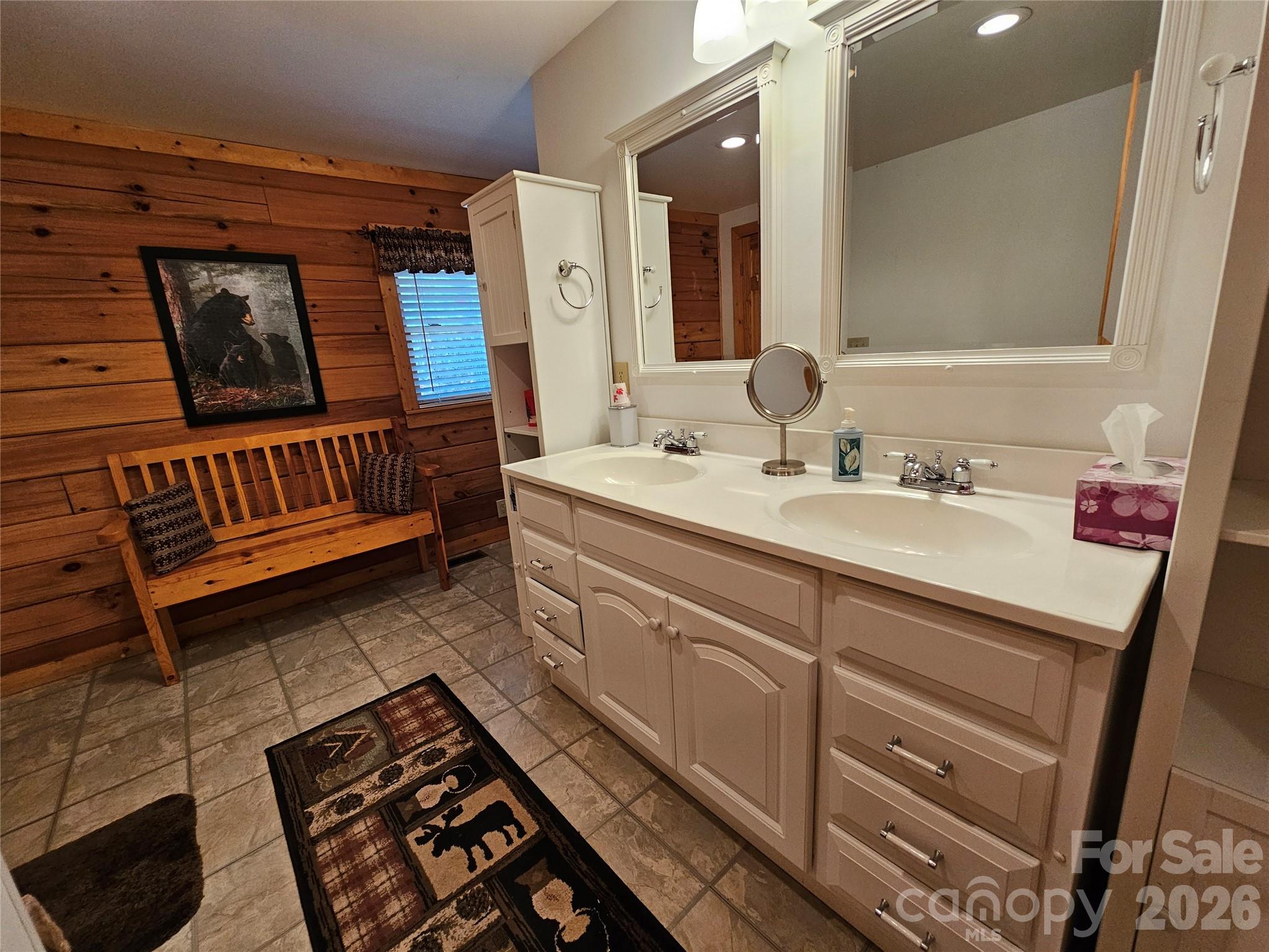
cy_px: 476
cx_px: 634
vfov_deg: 89.9
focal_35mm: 13
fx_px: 477
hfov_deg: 106.2
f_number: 2.2
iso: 160
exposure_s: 1/60
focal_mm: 2.2
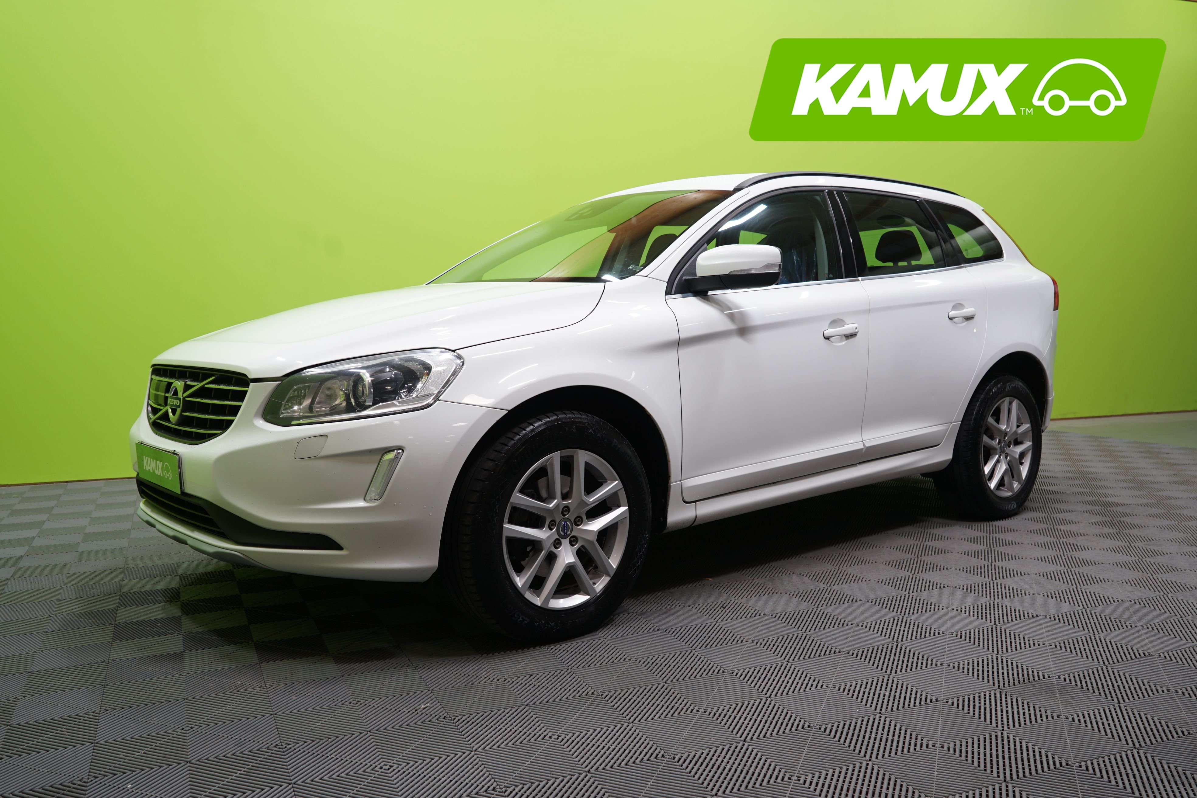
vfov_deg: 45.0
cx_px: 598
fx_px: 964
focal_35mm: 29
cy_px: 399
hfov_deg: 63.7
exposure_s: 1/13
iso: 125
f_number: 5
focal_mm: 29
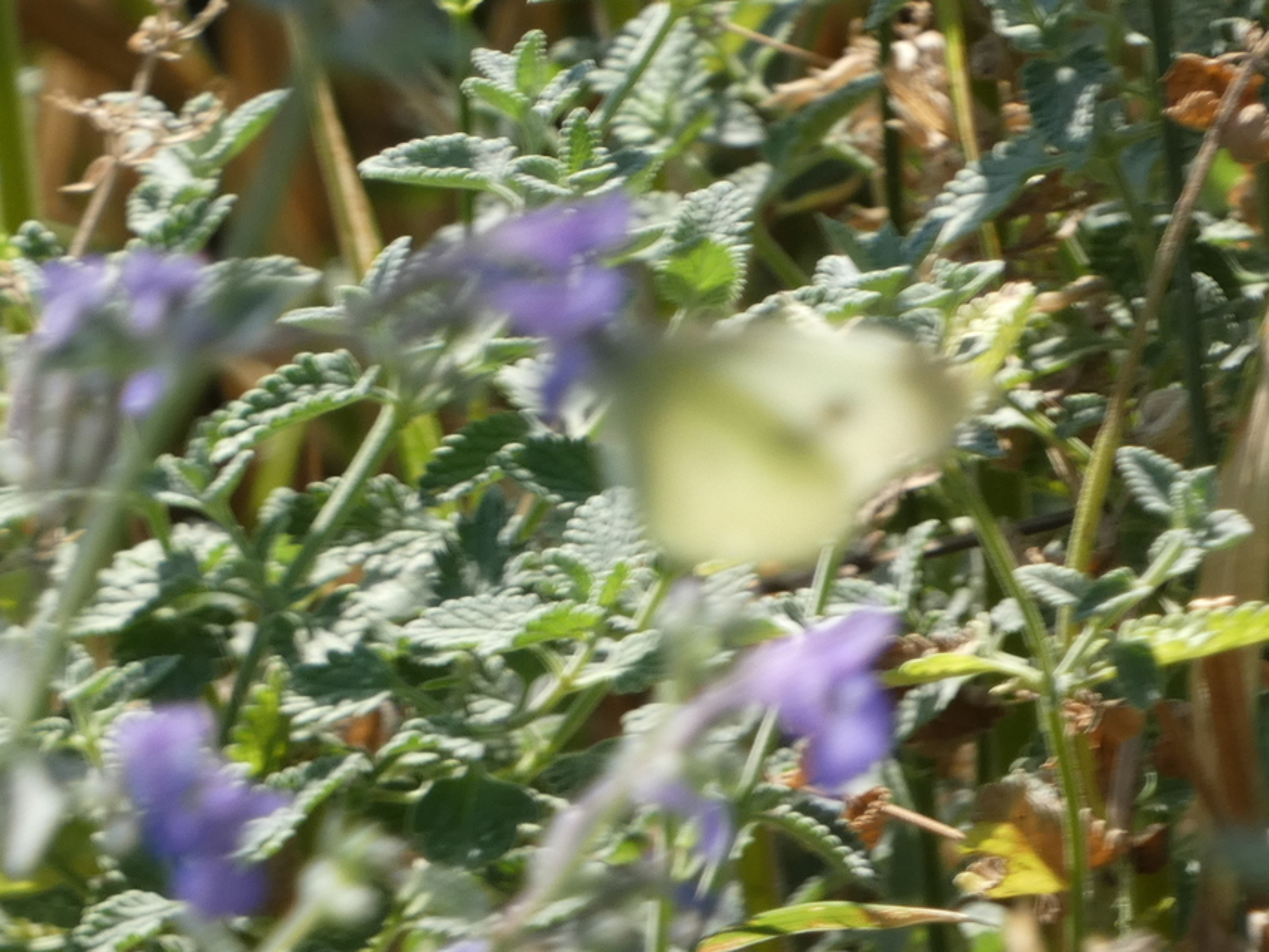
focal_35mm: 681
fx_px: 24969
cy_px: 476
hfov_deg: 2.9
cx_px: 634
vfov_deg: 2.2
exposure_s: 1/100
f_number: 5.6
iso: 80
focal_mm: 121.9
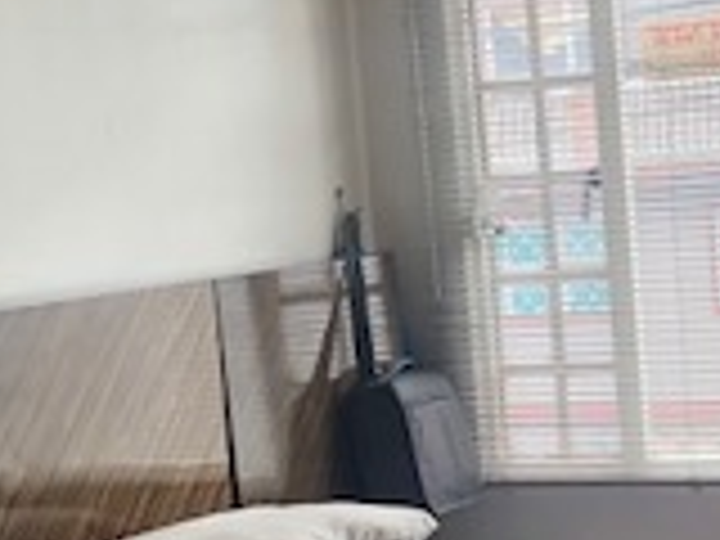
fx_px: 2330
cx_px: 639
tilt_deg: -6.8
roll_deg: +3.6
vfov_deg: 13.2
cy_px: 387
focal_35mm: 112
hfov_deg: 17.3
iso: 40
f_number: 1.8
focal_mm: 3.99
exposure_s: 1/120
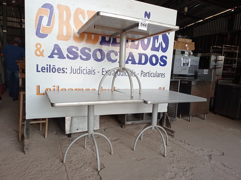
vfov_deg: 49.7
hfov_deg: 63.5
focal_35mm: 28
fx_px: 195
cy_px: 90
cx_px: 120
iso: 103
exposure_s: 1/304
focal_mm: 4.7
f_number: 1.79
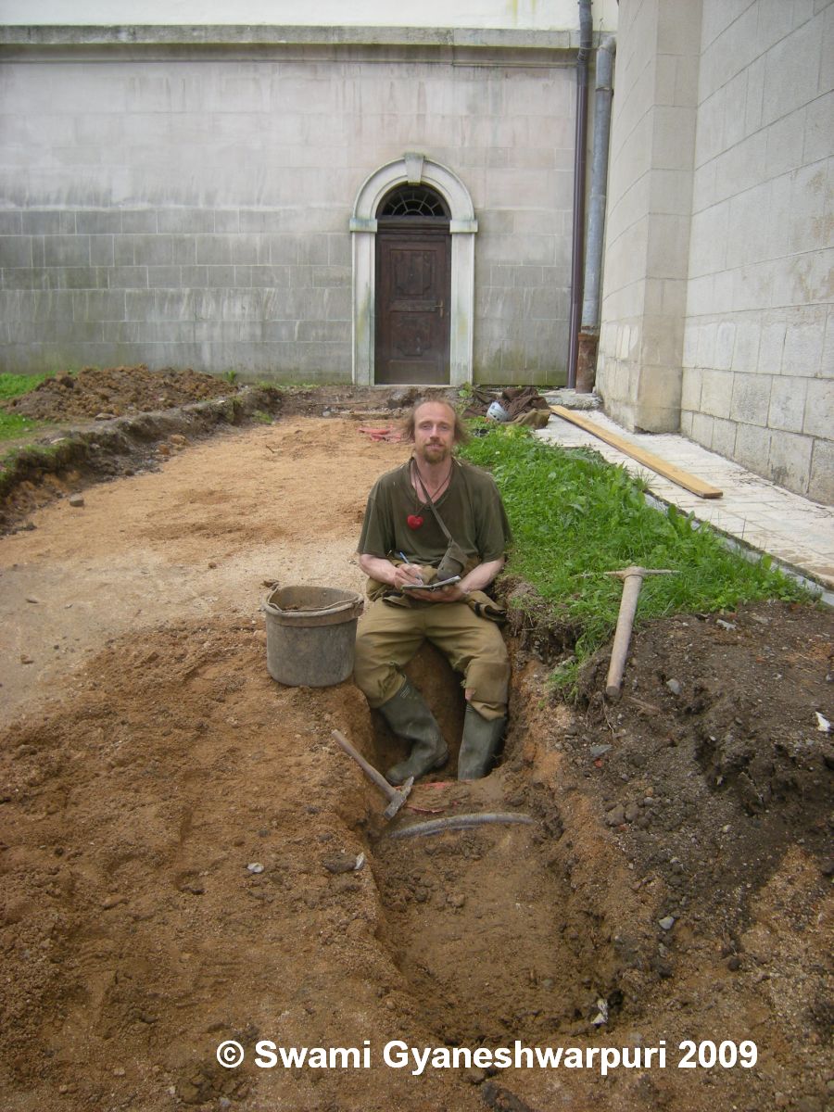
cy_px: 556
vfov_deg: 63.4
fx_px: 899
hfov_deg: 49.7
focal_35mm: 28
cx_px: 417
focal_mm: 4.7
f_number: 2.8
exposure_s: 1/110
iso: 64
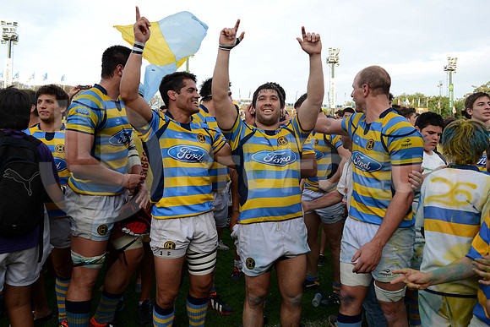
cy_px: 164
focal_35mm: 24
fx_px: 327
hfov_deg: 73.7
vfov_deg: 53.2
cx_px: 245
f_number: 4.5
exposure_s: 1/640
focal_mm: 24
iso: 640
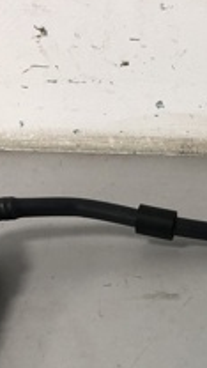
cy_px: 414
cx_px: 356
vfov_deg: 21.4
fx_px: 917
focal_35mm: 94
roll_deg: +0.7
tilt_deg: -43.3
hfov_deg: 12.0
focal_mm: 4
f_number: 1.8
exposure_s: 1/33
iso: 32
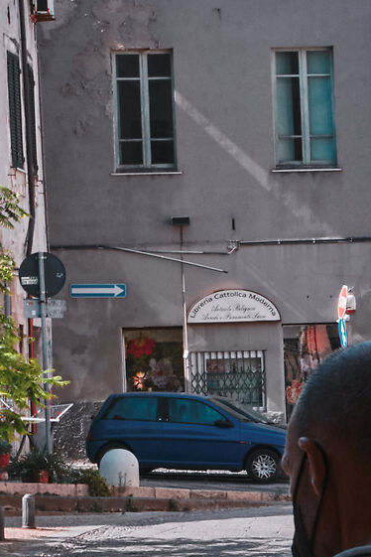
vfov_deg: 9.5
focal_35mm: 214
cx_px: 792
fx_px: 3308
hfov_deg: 6.2
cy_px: 564
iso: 200
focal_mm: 33
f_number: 8
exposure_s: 1/500
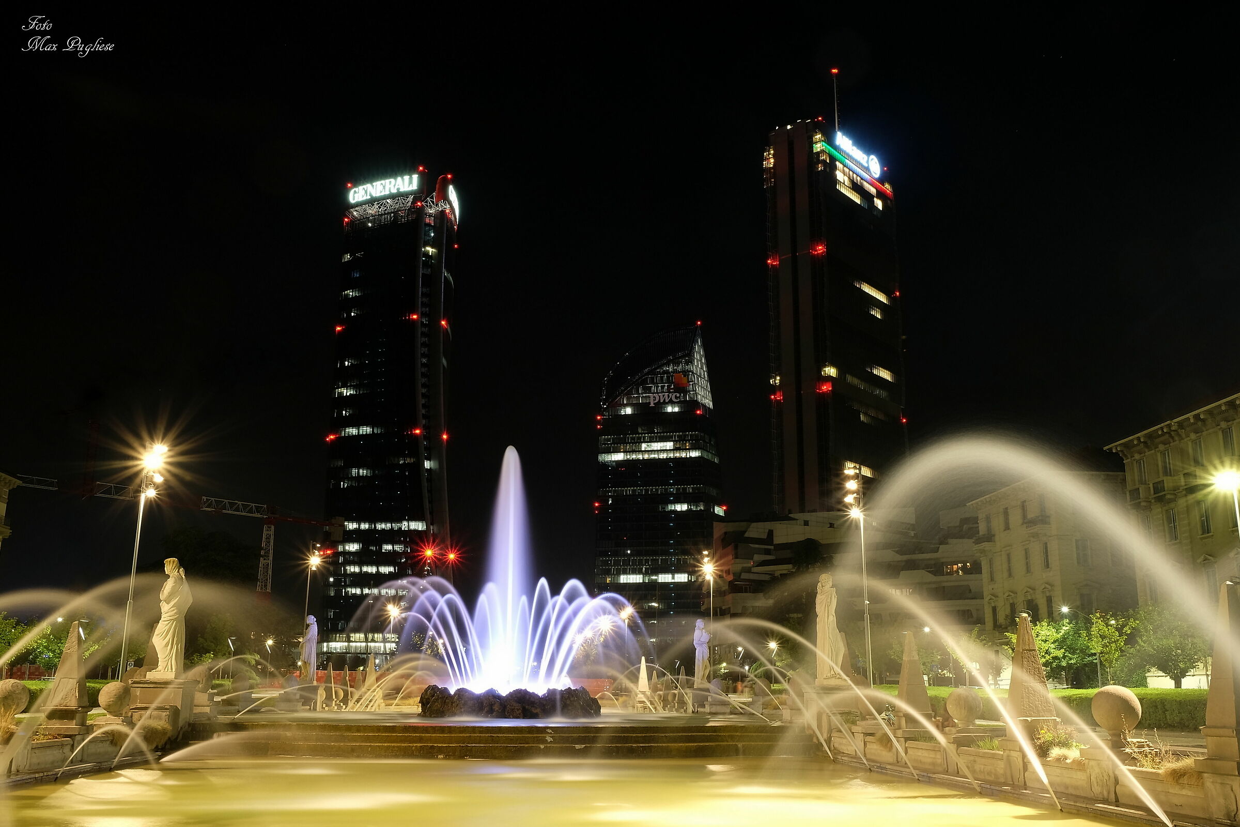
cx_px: 620
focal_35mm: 29
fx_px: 999
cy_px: 414
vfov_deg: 45.0
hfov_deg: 63.7
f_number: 16
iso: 200
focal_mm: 19.6
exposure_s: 30
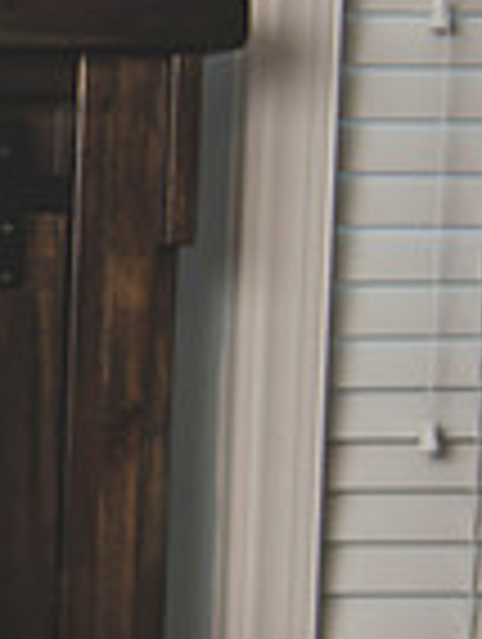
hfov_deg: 9.1
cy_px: 551
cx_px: -806
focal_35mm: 141
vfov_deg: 13.9
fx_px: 2610
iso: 100
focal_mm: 36
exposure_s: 1/100
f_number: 2.8
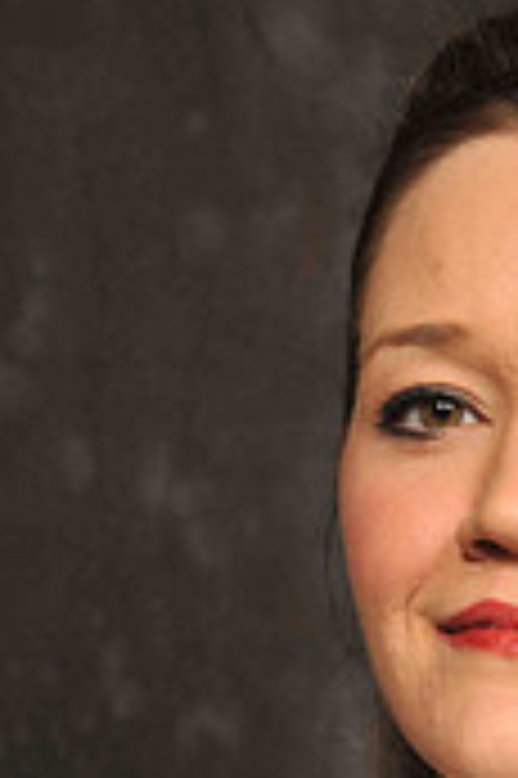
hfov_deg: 4.1
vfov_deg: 6.2
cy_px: 729
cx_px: 556
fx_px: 7164
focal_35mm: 331
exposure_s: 1/125
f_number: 7.1
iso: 200
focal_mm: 85
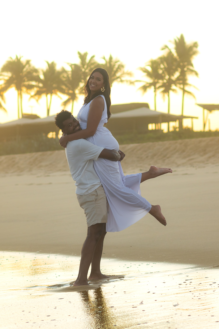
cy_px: 164
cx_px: 110
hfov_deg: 10.8
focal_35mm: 128
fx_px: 1163
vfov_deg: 16.1
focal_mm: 85
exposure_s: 1/200
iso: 250
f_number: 3.5
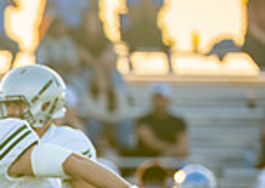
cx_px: -141
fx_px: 8745
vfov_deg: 1.2
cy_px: 328
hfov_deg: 1.7
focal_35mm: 1164
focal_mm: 200
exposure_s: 1/2500
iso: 500
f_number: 2.8
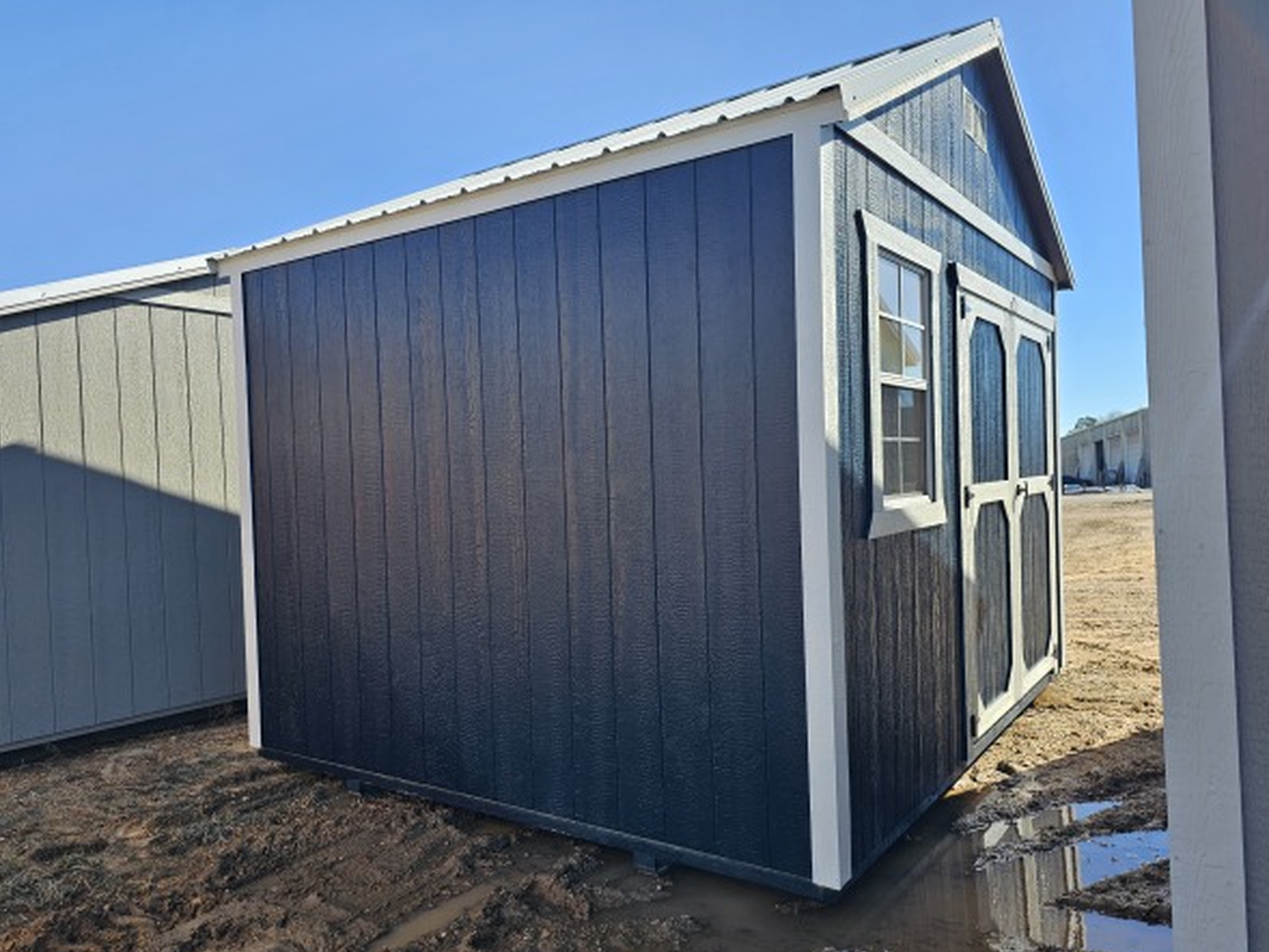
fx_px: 917
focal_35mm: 25
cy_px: 498
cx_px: 620
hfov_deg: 69.4
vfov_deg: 54.9
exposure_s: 1/313
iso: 10
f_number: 1.7
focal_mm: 6.3
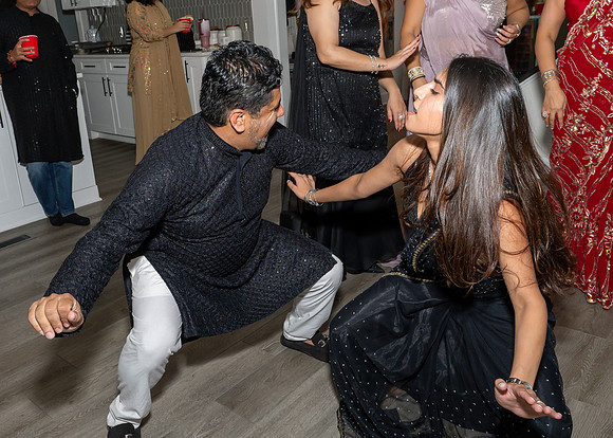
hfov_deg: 56.6
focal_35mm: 32
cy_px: 187
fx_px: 565
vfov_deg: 42.2
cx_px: 252
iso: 1000
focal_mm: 18
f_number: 7.1
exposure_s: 1/250
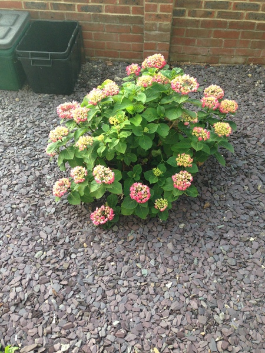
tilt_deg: -49.1
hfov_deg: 42.9
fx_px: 337
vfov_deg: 55.4
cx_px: 132
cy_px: 176
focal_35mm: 33
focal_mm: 4.12
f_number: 2.4
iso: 80
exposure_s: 1/120
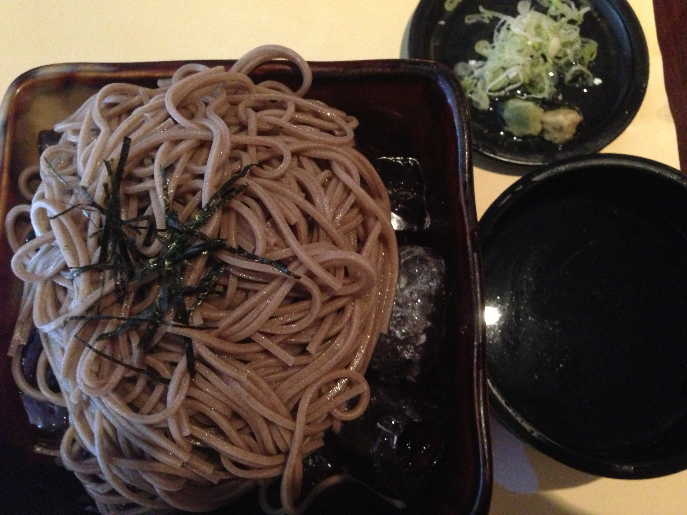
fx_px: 655
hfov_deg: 55.4
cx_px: 344
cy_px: 258
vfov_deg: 42.9
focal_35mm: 33
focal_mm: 4.13
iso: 800
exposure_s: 1/15
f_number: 2.4
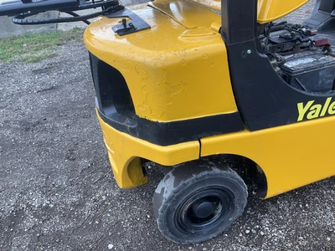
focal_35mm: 29
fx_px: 281
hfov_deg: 61.7
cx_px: 168
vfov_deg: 48.2
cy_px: 126
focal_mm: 3
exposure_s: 1/122
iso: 20
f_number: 1.8
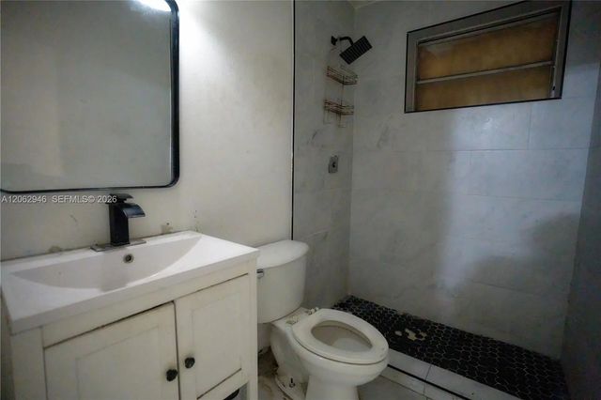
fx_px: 267
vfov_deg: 73.7
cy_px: 200
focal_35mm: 16
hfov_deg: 96.8
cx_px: 300
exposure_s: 1/160
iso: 16000
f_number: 2.8
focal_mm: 16
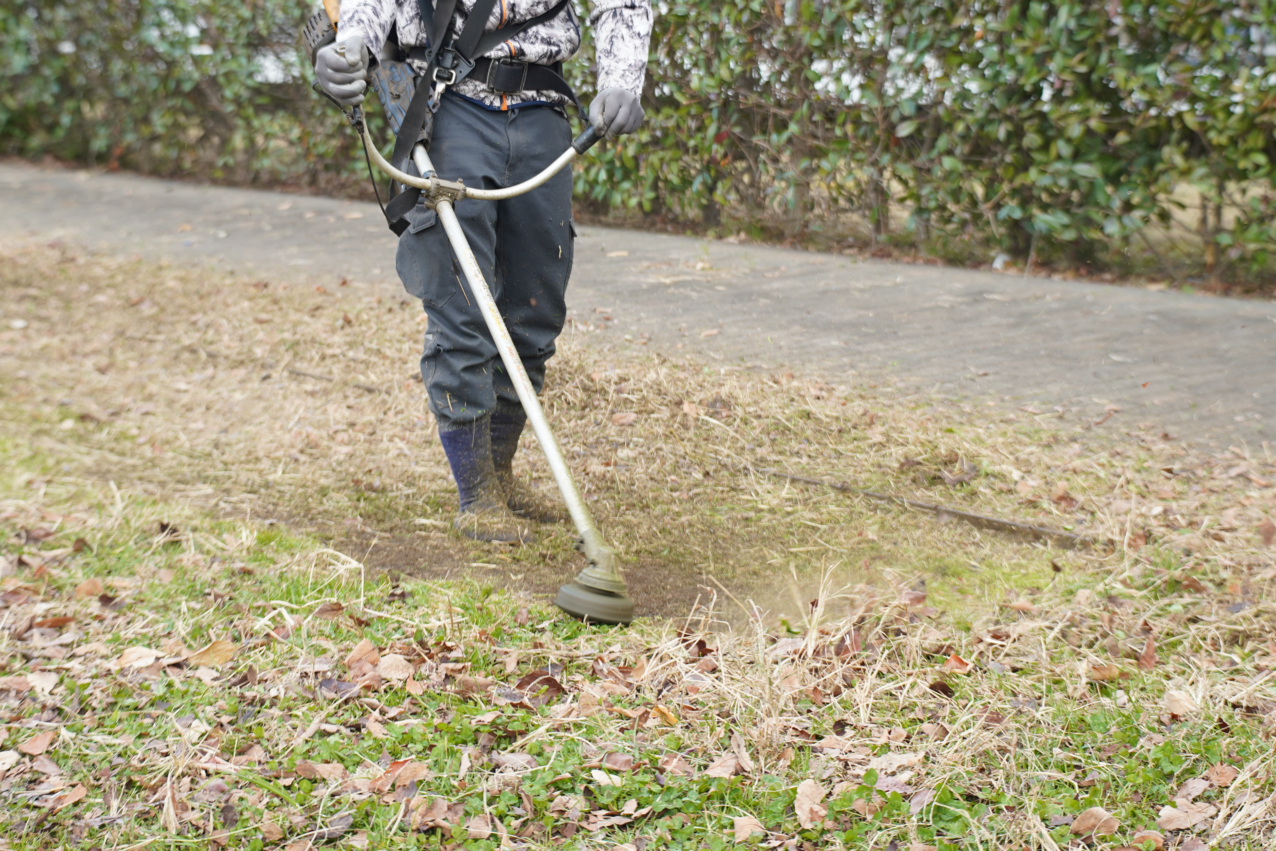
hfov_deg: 28.8
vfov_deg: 19.5
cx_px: 638
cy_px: 426
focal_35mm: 70
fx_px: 2481
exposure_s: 1/200
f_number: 2.8
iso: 200
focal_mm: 47
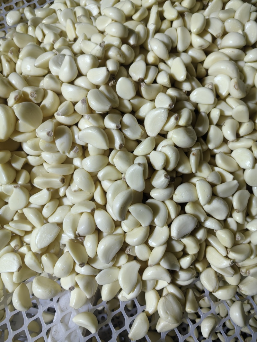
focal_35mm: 27
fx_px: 267
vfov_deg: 65.3
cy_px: 171
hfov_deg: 51.3
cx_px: 128
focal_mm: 5.72
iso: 50
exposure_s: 1/50
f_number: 2
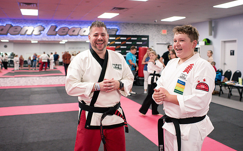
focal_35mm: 36
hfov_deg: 54.0
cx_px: 121
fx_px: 238
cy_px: 73
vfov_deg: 35.3
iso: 3200
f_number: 3.2
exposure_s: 1/400
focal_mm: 35
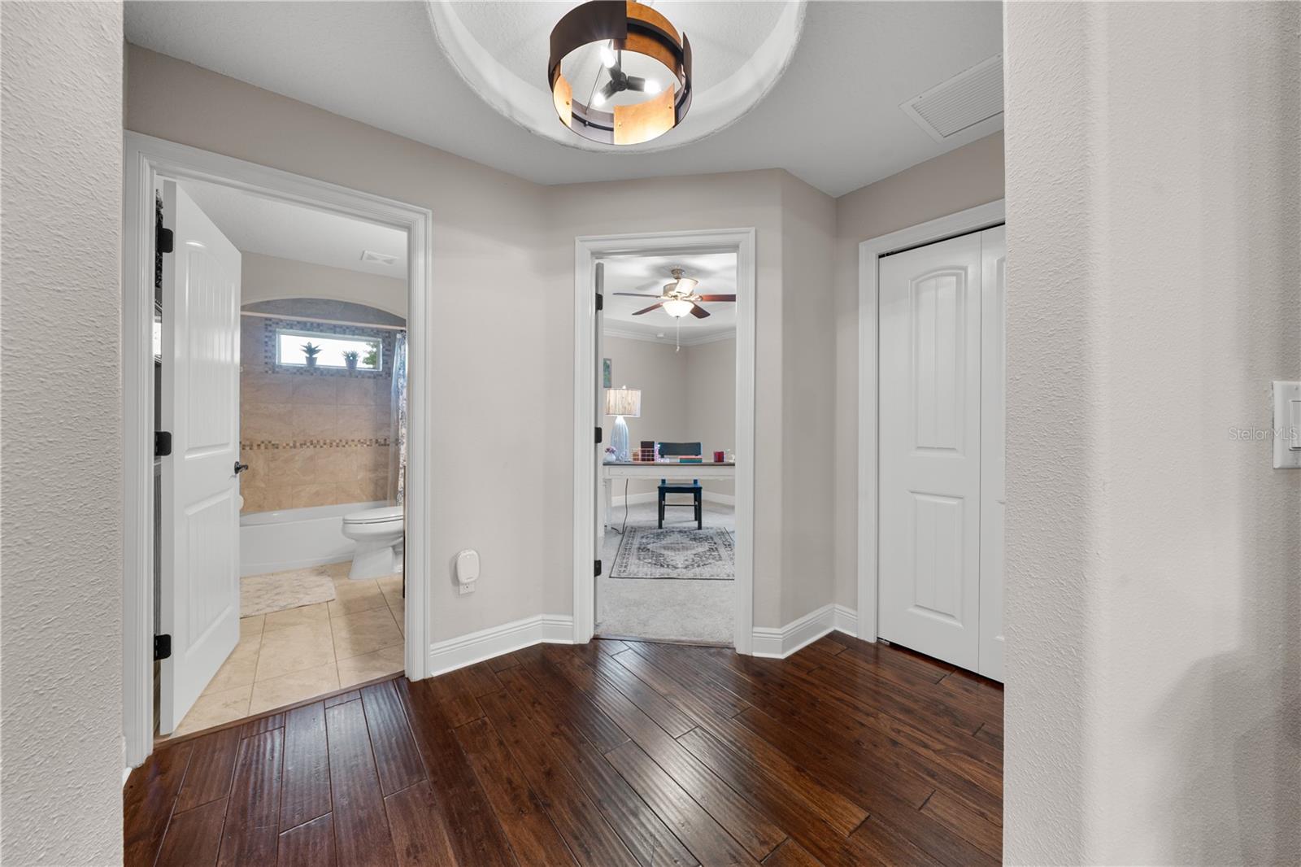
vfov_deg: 90.0
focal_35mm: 12
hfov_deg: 112.6
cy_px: 434
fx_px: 434
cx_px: 650
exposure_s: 3.2
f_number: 8
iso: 200
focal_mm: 12
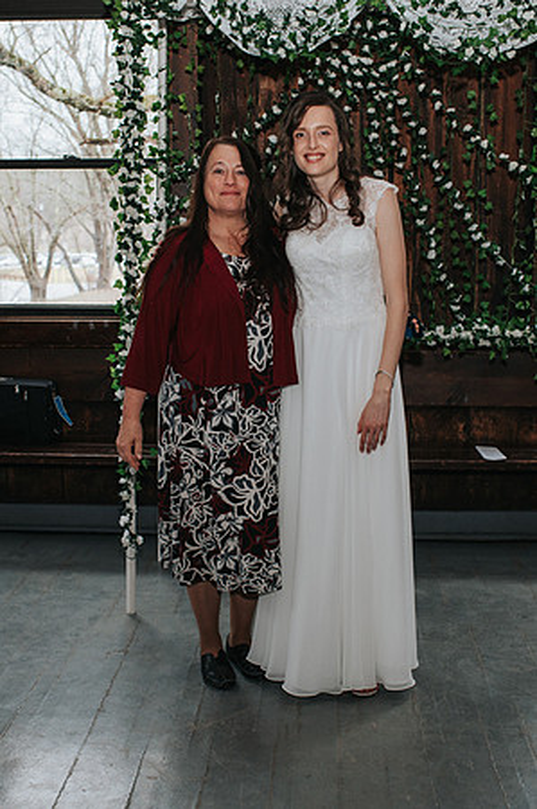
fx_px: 1179
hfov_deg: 25.7
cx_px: 261
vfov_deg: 37.8
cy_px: 404
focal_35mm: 53
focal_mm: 35
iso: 1000
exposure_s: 1/200
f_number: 4.5
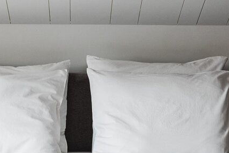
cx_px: 91
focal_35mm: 109
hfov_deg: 18.7
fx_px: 693
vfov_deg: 12.2
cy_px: 194
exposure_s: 1/100
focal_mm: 24
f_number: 2.8
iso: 320
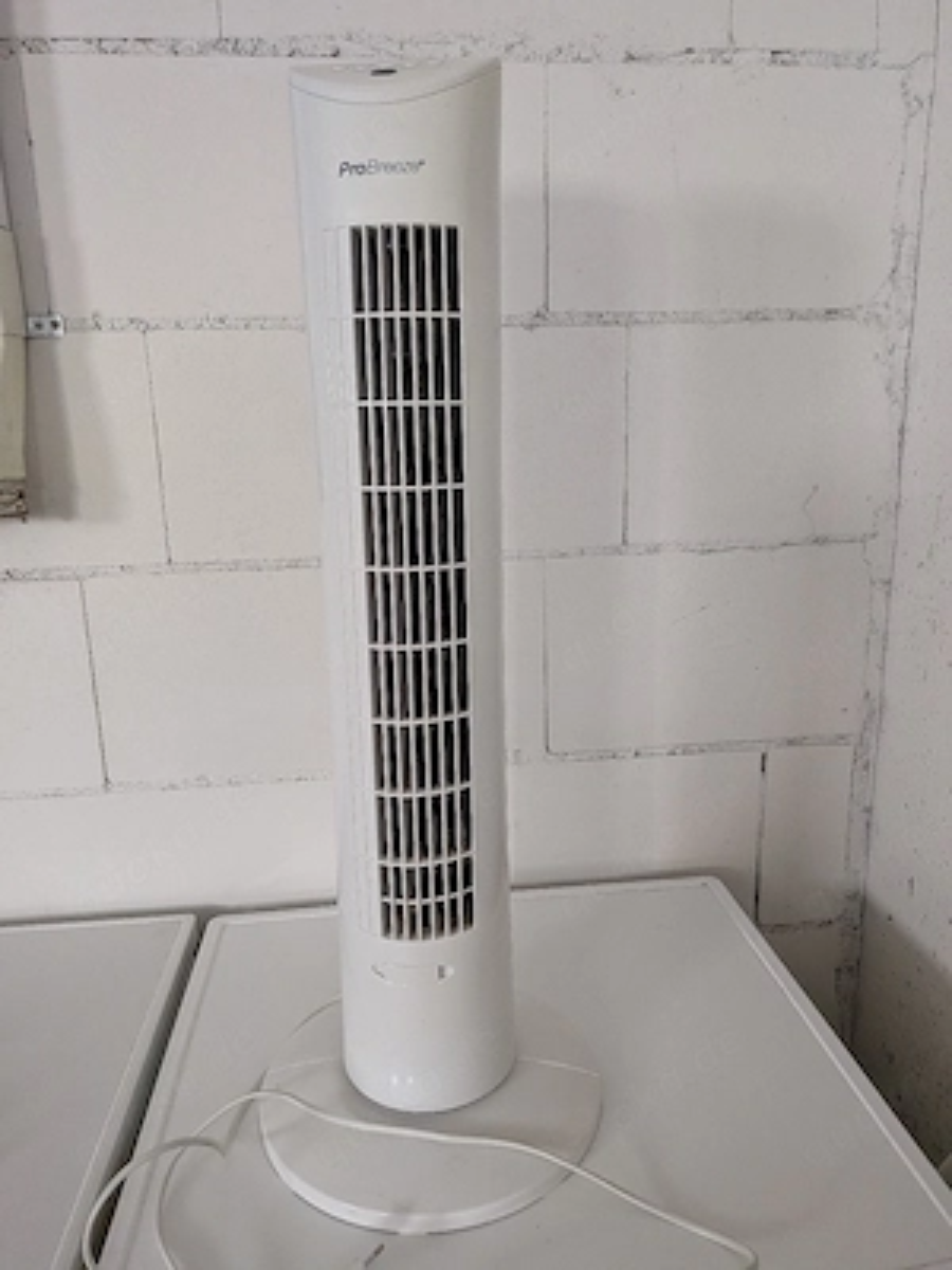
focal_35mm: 24
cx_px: 476
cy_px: 635
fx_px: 880
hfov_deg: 56.8
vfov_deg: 71.6
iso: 646
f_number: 1.7
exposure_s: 1/25.1
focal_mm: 4.53
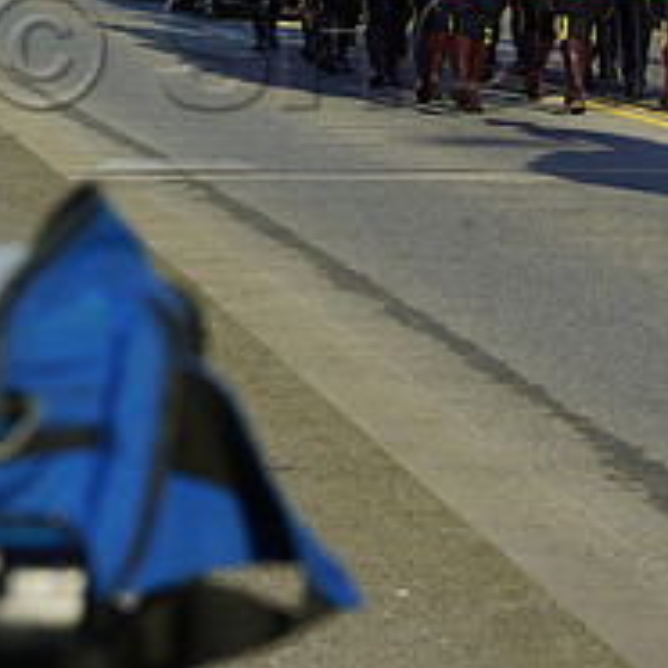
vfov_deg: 7.9
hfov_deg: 7.8
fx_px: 4847
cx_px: 851
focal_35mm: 222
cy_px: 14
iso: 100
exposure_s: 1/125
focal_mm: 84
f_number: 11
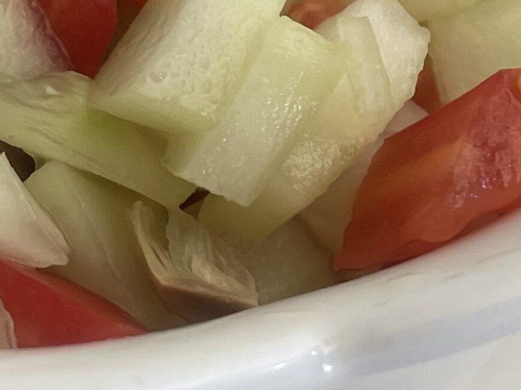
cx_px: -80
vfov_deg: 12.3
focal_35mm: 120
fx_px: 1806
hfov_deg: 15.9
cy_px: 44
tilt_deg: -44.6
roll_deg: -2.8
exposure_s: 1/121
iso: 64
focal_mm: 4.2
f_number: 1.6
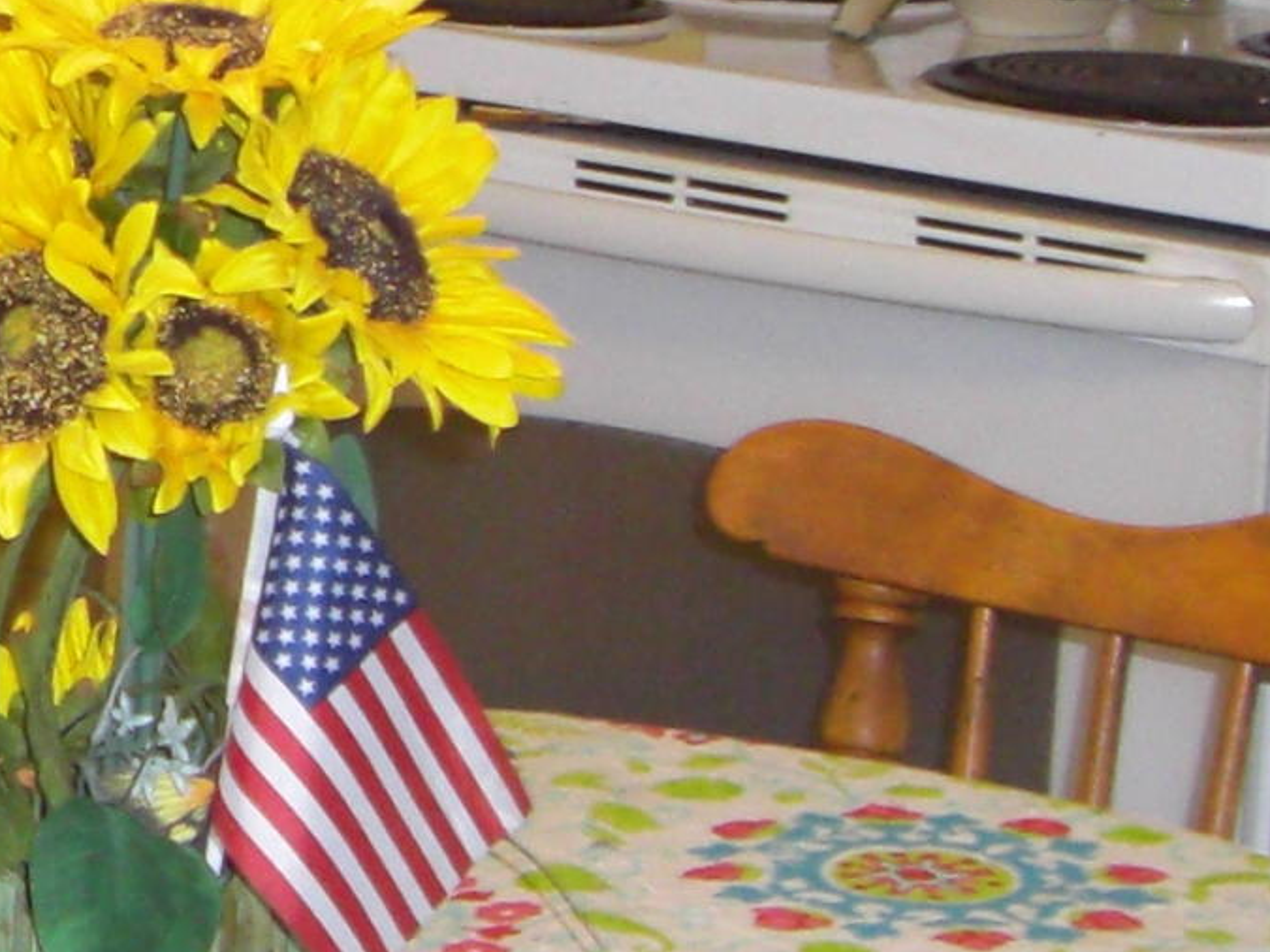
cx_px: -420
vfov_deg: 8.7
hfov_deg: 11.4
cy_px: 0
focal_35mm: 169
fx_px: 6199
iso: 200
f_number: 2.7
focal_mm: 6.2
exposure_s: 1/60
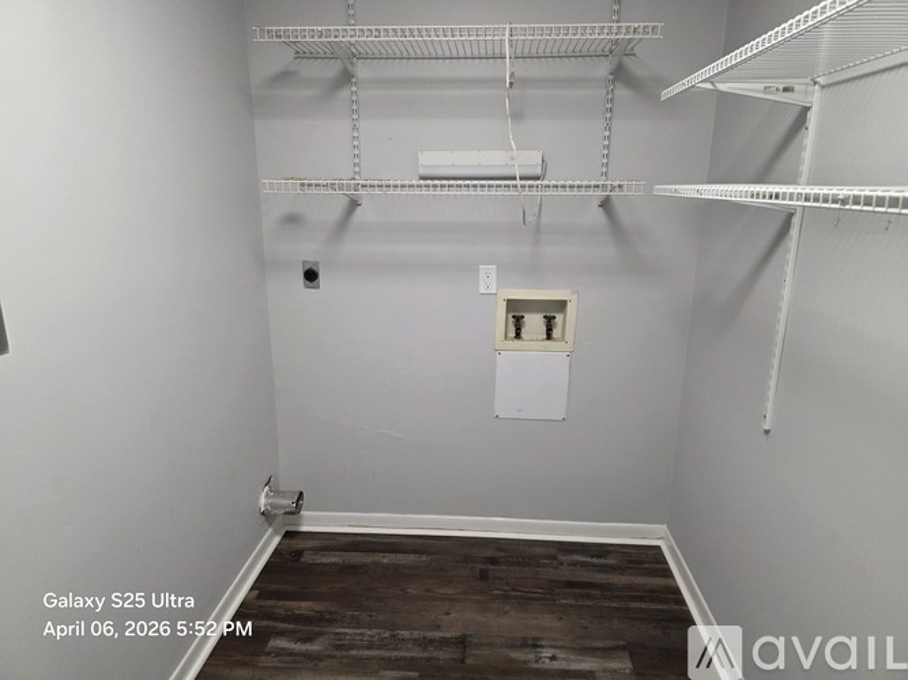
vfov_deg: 58.9
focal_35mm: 23
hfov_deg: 73.9
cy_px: 340
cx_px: 454
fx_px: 603
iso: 500
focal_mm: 6.3
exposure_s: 1/120
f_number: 1.7
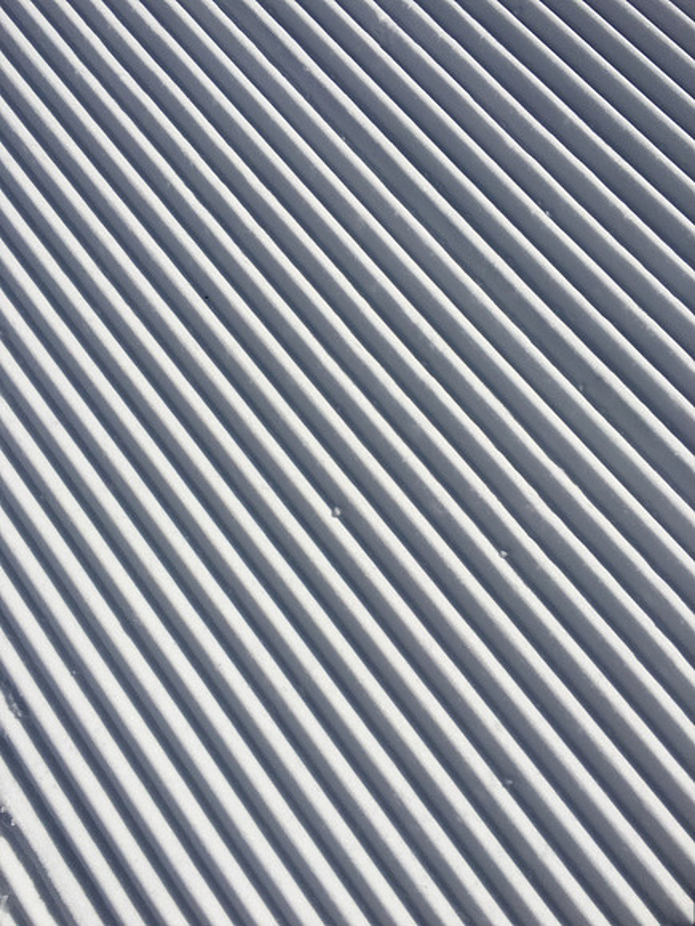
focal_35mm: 29
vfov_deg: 61.7
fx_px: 776
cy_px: 463
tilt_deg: -82.9
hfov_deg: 48.2
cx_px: 348
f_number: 2.2
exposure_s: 1/7692
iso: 25
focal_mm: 4.15
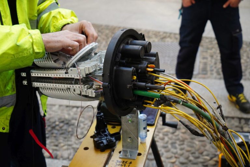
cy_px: 84
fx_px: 361
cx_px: 125
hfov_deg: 38.2
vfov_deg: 26.0
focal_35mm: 52
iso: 3200
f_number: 5
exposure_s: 1/2000
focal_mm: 52
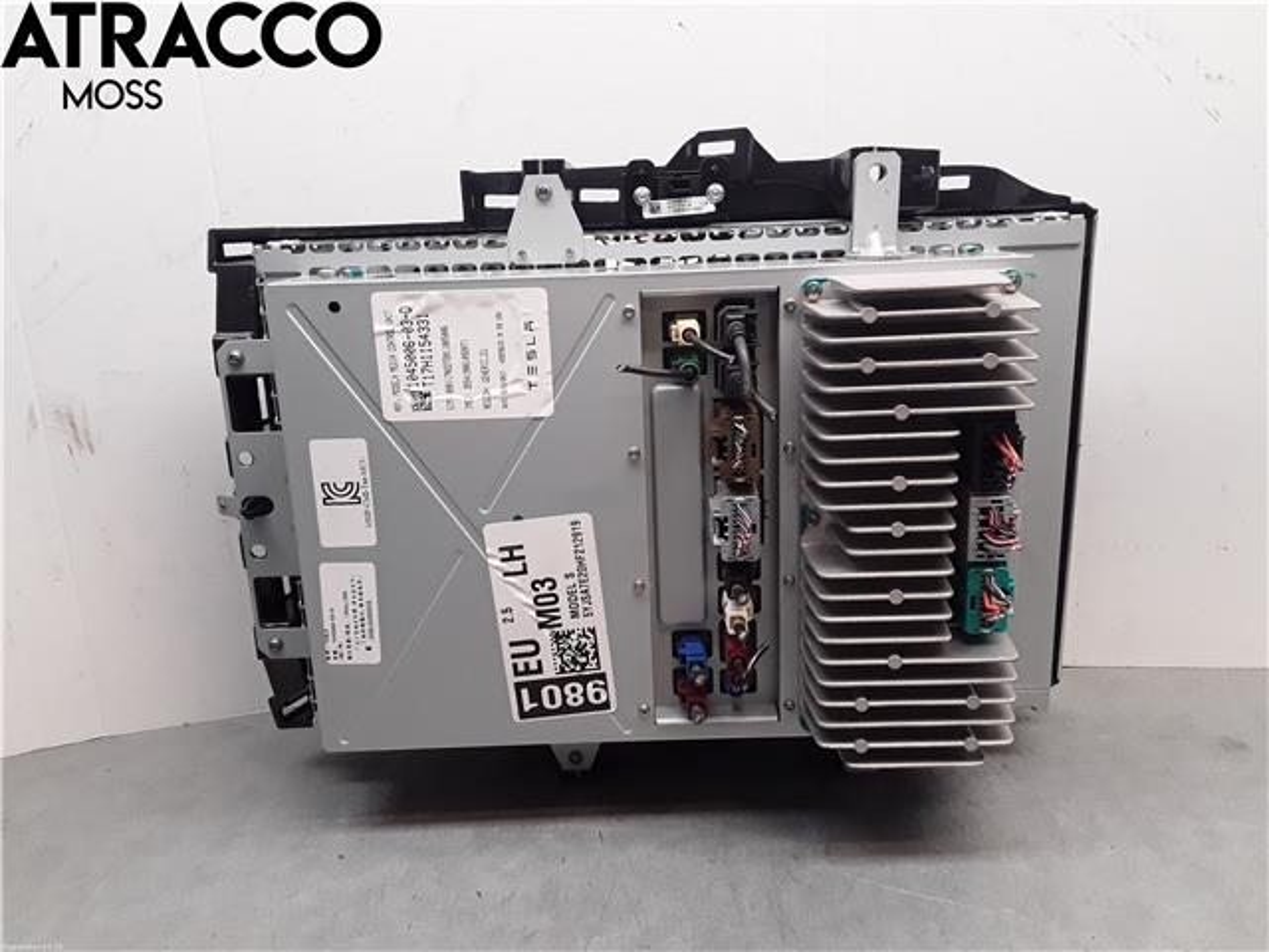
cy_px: 476
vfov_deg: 49.7
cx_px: 634
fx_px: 1026
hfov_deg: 63.4
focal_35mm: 28
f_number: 1.9
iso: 100
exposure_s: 1/105
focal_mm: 2.91
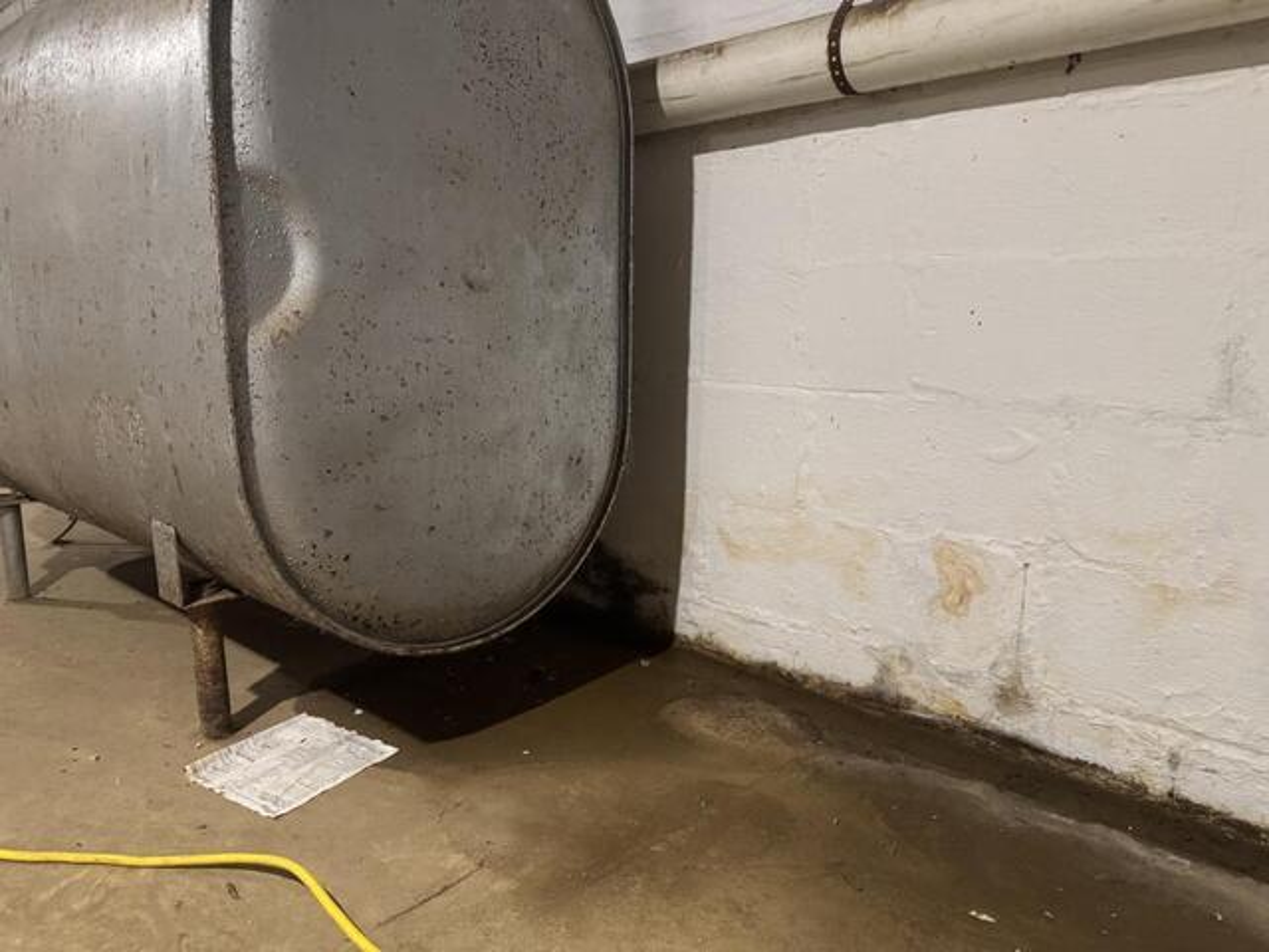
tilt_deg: -10.7
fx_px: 880
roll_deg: -1.2
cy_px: 476
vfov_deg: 56.8
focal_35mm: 24
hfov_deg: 71.6
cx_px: 634
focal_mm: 6.76
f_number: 1.78
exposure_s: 1/40
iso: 800
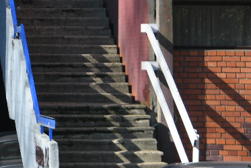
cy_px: -38
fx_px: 1667
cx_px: -187
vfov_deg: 5.7
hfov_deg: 8.3
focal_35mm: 239
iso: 200
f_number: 4
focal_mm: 55
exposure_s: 1/1000
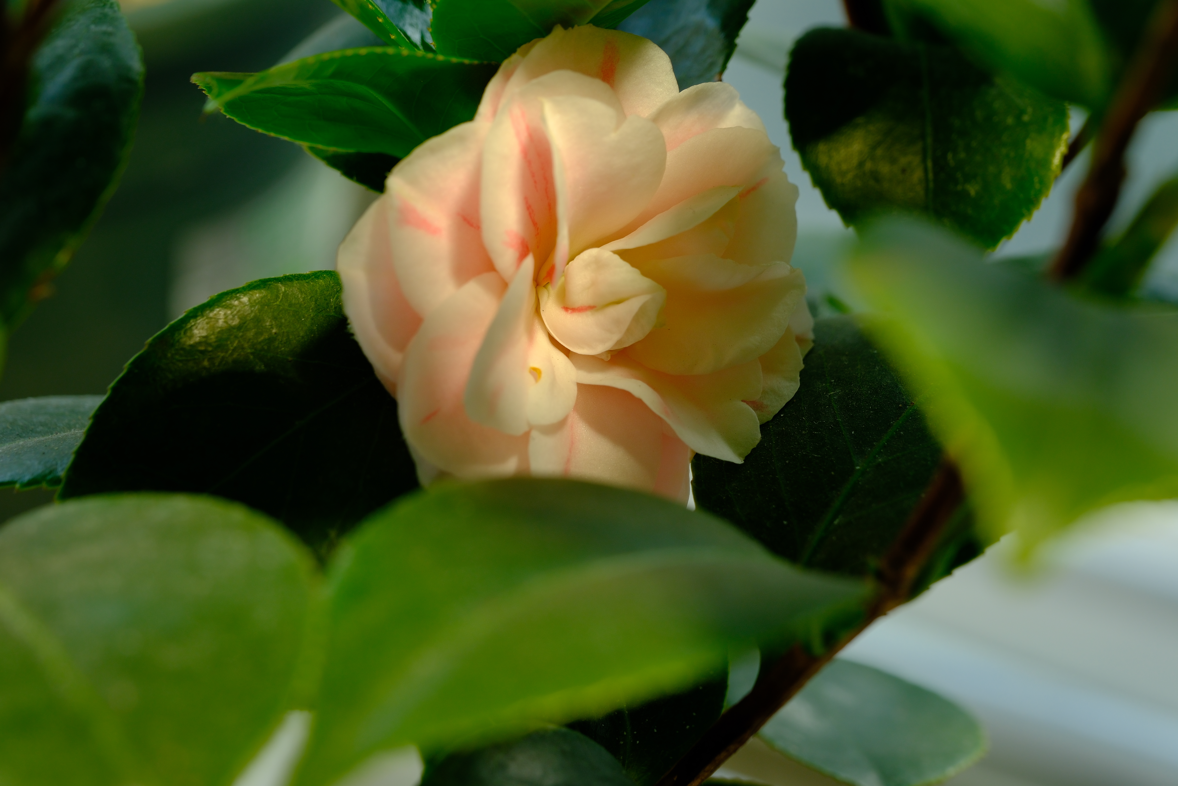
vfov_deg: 16.5
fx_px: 2716
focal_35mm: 83
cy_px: 393
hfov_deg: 24.5
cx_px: 589
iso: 160
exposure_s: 1/80
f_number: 5.6
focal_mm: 55
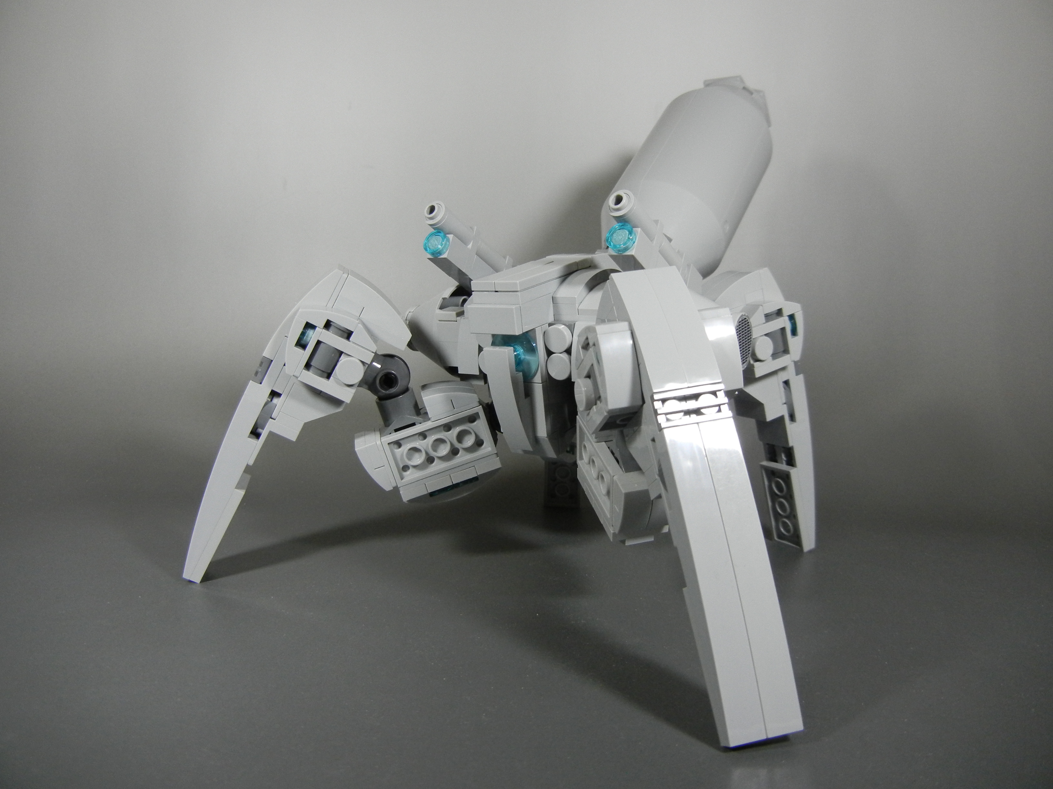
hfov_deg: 60.0
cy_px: 394
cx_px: 526
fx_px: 913
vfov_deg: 46.8
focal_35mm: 30
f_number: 3.5
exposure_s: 1/67
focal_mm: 5.4
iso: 400
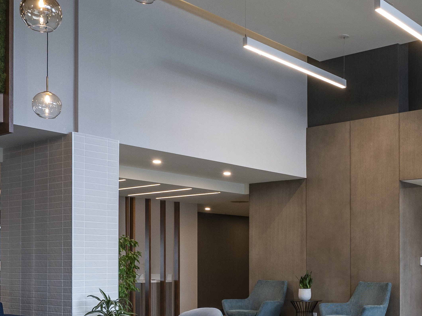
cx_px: 348
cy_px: 139
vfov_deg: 32.8
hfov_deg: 40.8
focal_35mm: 44
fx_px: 536
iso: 400
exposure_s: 1/15
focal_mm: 16
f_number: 8
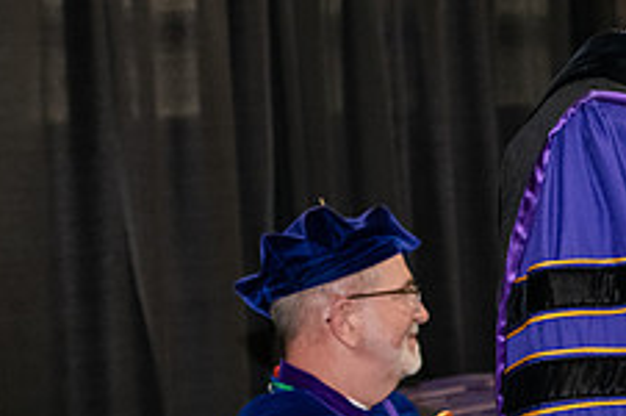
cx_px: 728
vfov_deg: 7.6
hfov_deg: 11.2
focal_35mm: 180
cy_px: 196
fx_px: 3126
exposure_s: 1/200
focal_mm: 70
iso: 2500
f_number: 5
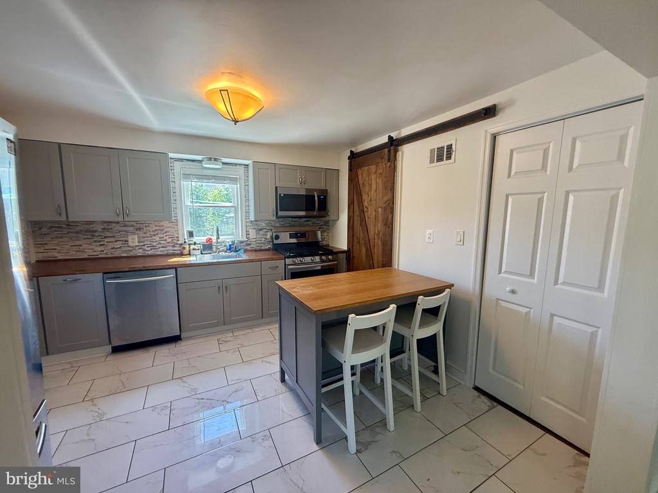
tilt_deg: -4.7
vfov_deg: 85.7
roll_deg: -0.4
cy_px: 246
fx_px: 266
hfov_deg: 102.1
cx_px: 329
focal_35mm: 14
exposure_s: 1/120
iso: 250
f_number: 2.2
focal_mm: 2.22
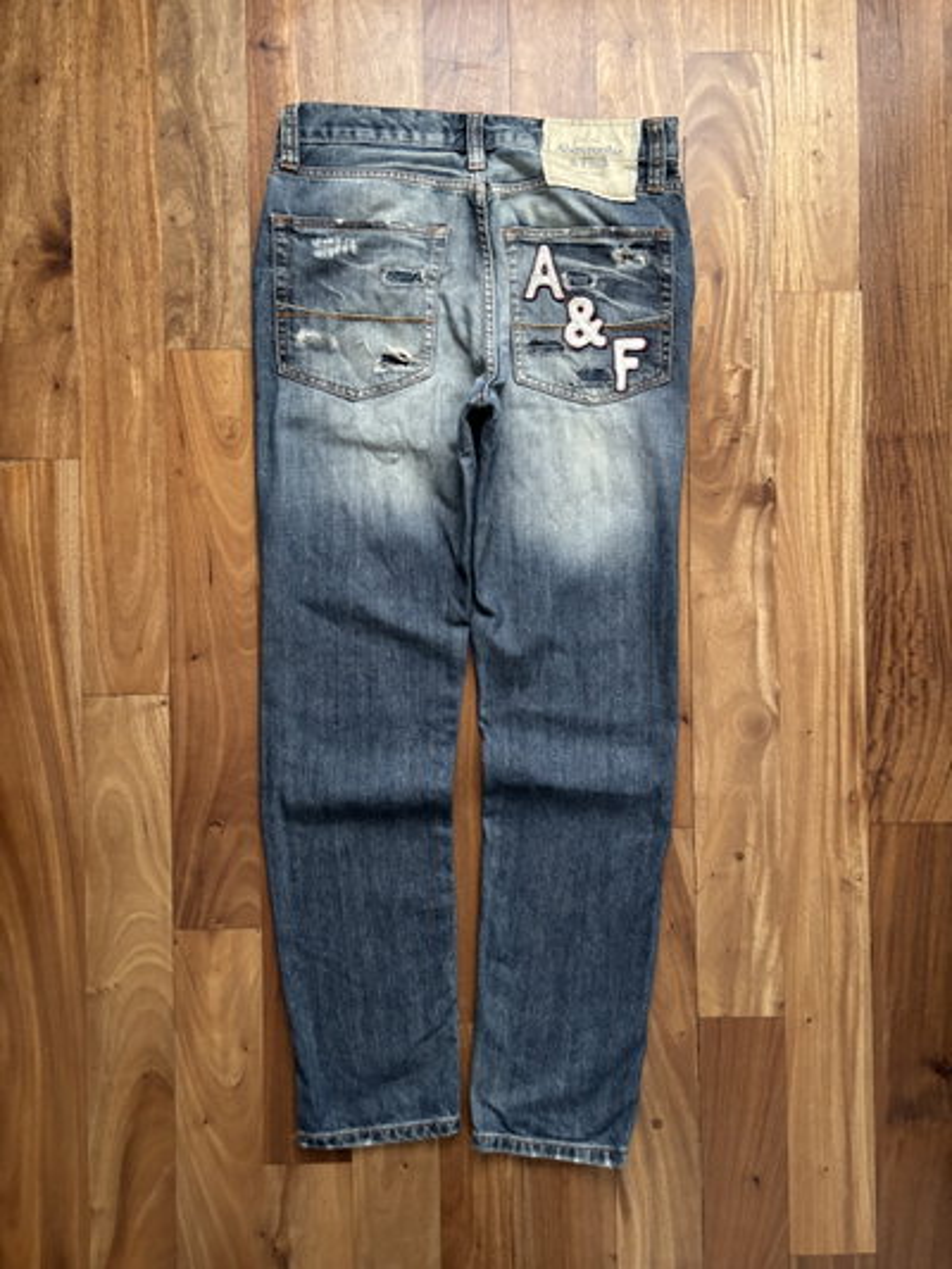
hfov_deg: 53.1
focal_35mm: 26
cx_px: 476
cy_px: 634
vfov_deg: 67.3
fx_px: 953
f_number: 1.6
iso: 250
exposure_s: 1/60
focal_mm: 5.96
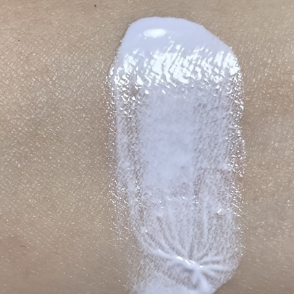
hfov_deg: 48.2
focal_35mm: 34
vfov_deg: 48.4
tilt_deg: -68.7
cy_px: 161
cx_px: 174
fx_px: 327
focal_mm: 4.2
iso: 125
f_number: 1.6
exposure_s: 1/120
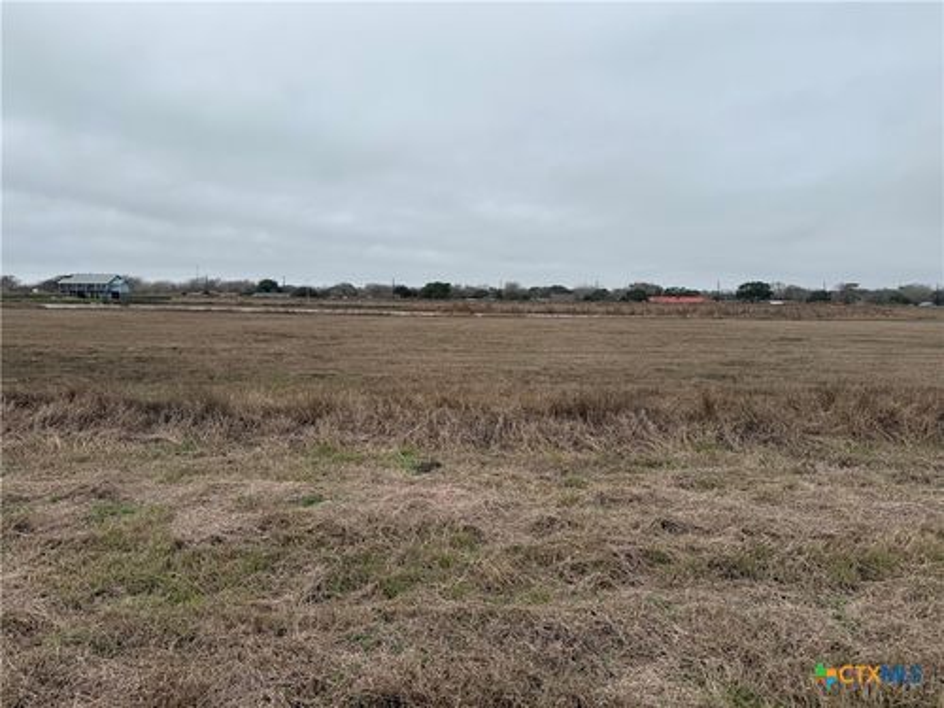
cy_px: 354
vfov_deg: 56.8
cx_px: 472
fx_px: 654
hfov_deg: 71.6
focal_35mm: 24
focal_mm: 6.76
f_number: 1.78
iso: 80
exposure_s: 1/4673
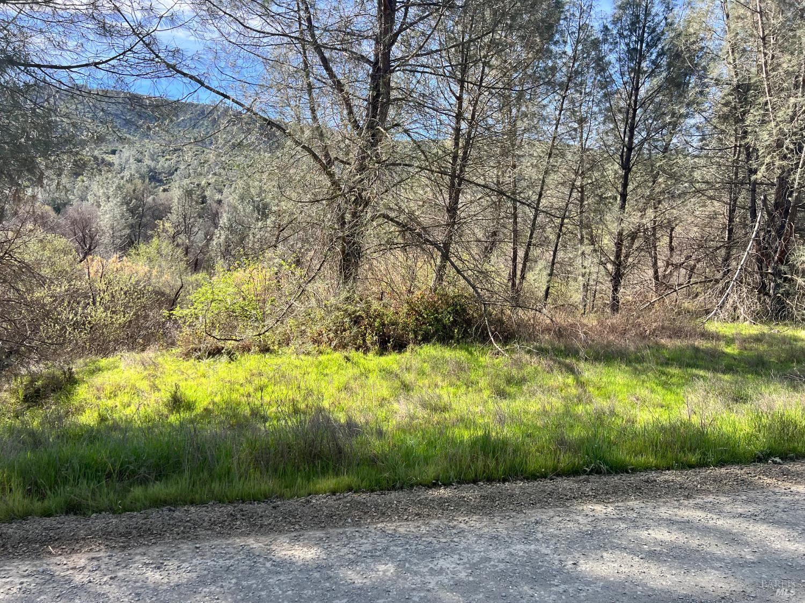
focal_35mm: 26
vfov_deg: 53.1
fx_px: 605
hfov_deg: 67.3
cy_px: 302
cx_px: 402
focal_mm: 5.7
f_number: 1.5
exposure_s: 1/949
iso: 50
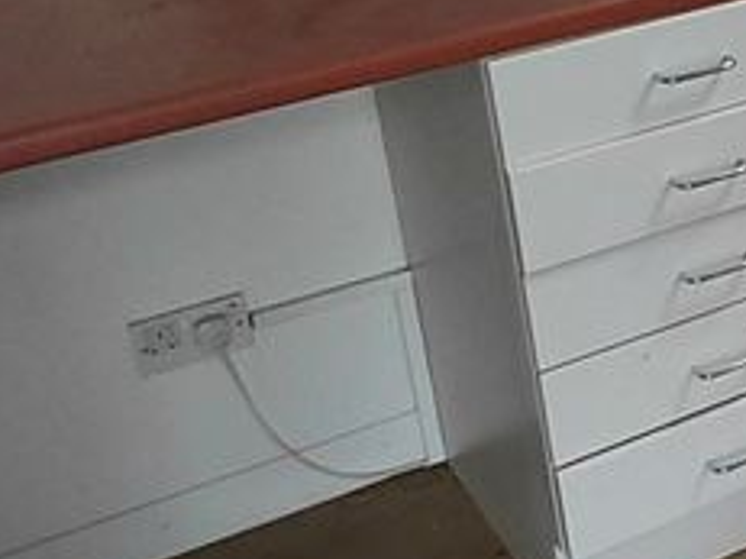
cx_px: 1192
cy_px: -11
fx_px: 1659
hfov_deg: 20.7
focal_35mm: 77
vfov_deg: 18.6
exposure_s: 1/50
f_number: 2.2
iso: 64
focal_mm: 1.64
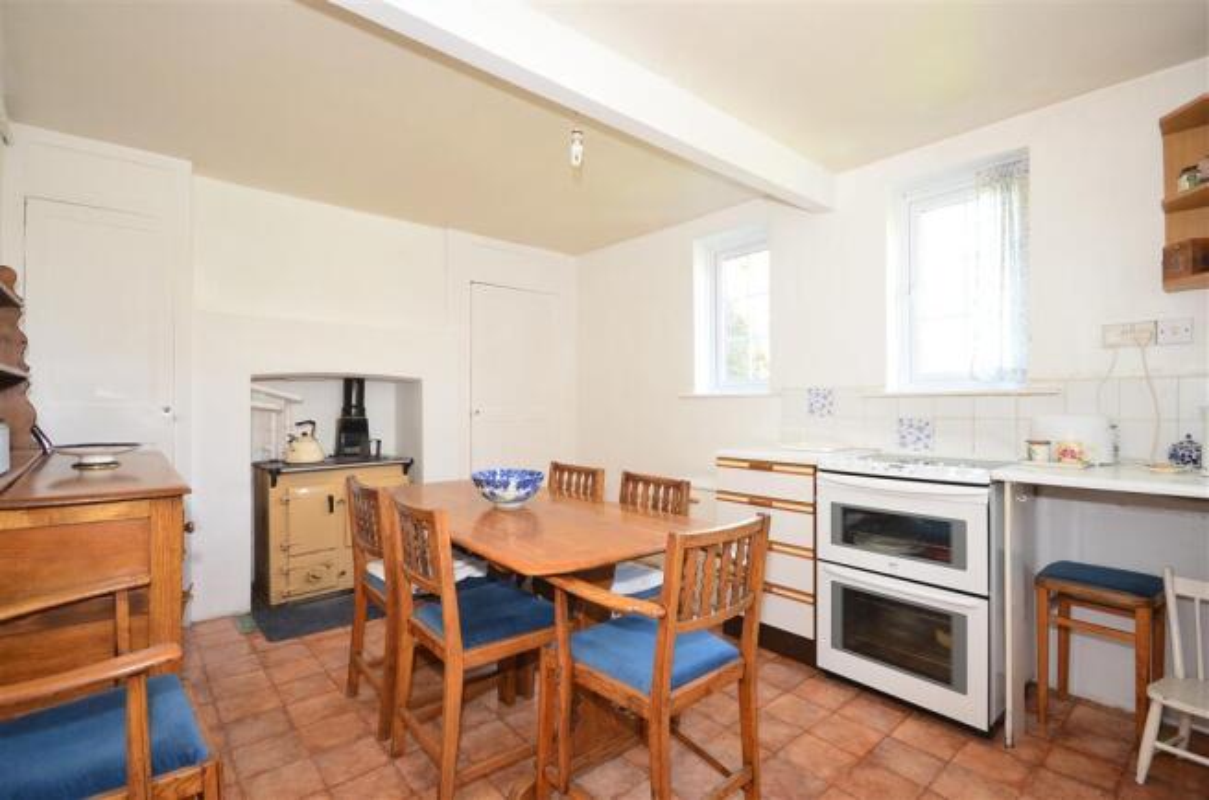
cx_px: 604
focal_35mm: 18
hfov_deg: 90.1
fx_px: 603
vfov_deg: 67.1
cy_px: 400
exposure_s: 1/8
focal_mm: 12
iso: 200
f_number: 5.6
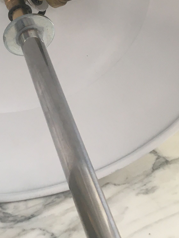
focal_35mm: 78
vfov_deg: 24.3
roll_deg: +1.3
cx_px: 12
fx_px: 538
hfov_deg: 18.5
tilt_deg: -27.1
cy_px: 26
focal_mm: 4.15
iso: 64
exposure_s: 1/33
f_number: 2.2
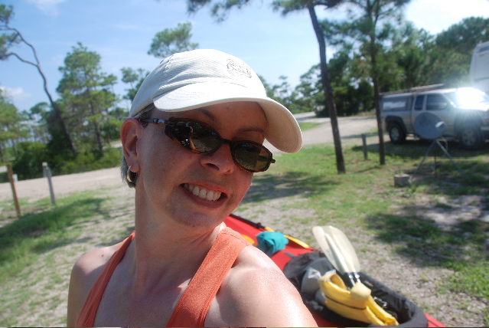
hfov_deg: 67.3
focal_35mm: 27
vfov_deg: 48.1
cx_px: 244
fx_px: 367
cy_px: 164
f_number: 7.1
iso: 100
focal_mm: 18
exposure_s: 1/200
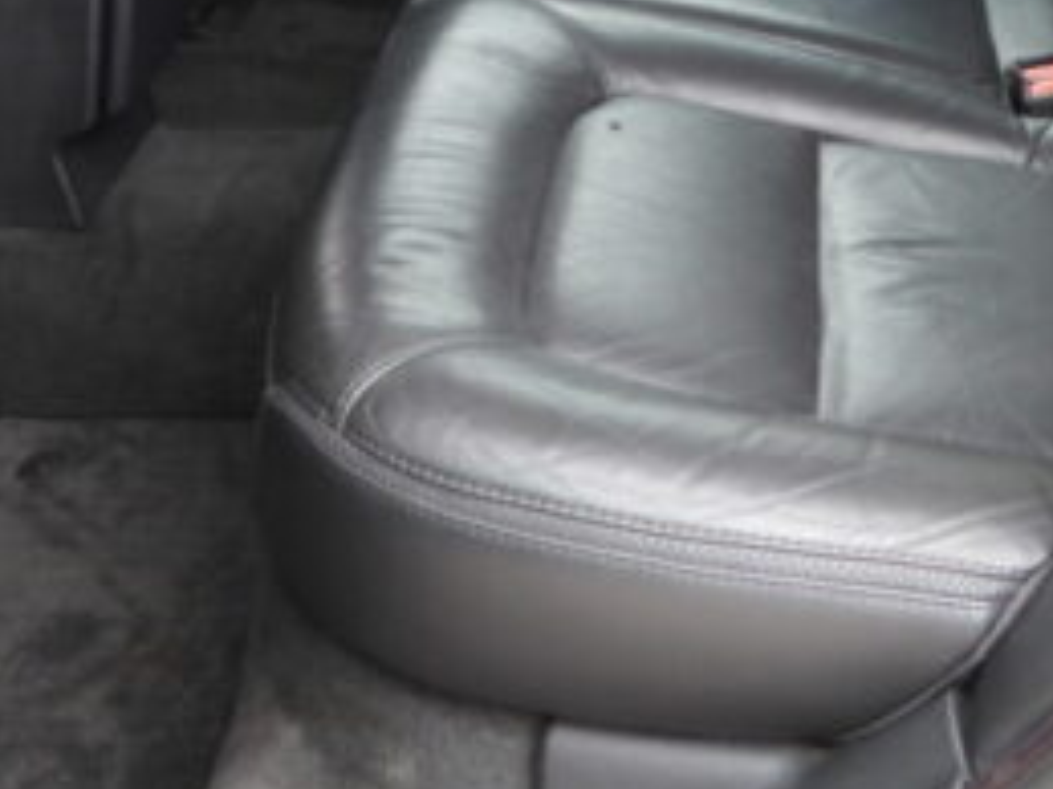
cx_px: 785
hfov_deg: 29.0
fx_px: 2007
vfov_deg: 20.3
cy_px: -248
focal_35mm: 66
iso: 100
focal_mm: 4.3
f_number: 2.8
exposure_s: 1/40
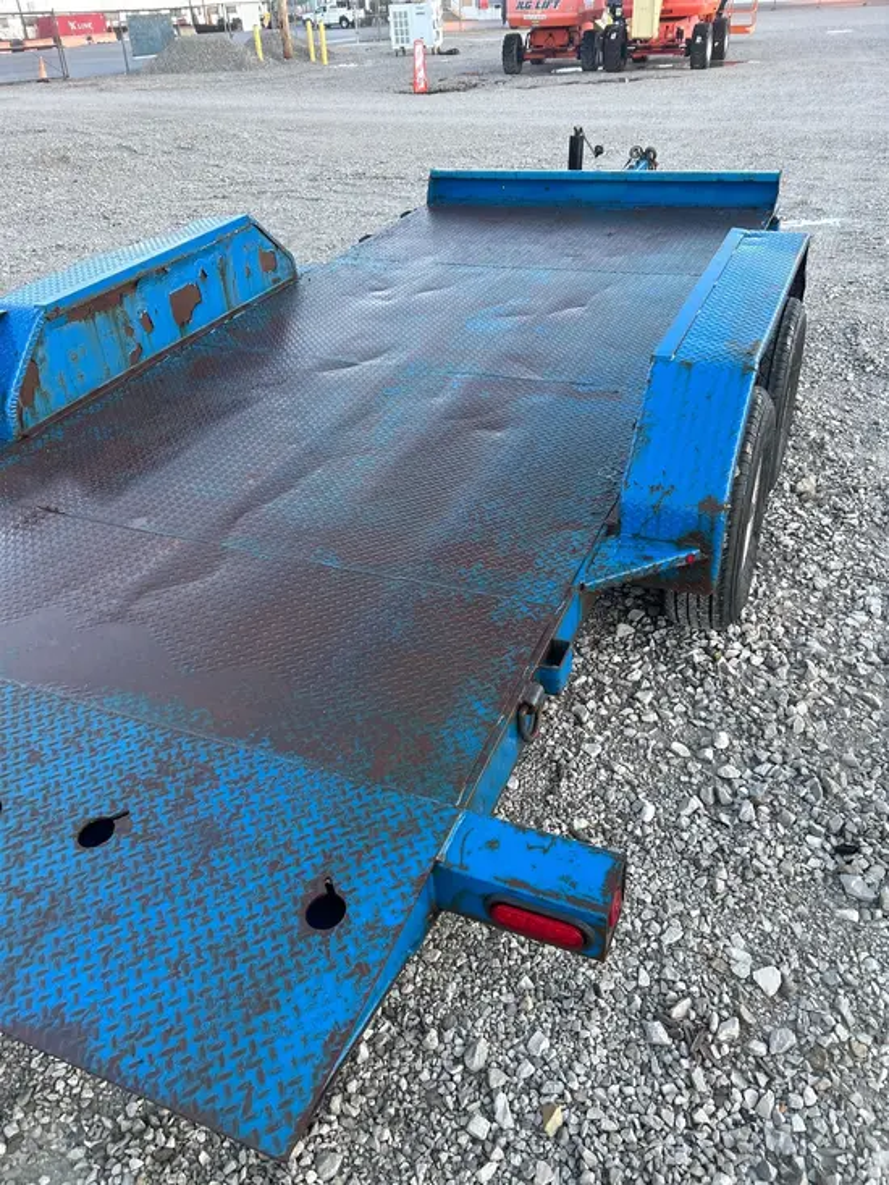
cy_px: 592
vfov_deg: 67.3
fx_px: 890
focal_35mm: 26
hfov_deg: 53.1
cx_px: 444
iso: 100
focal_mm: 5.7
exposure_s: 1/60
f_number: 1.5
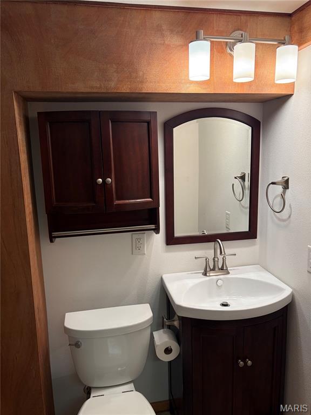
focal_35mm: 26
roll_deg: +1.1
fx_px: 311
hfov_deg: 53.1
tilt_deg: -11.4
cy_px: 208
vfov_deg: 67.3
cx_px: 156
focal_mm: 5.96
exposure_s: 1/60
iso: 100
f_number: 1.6
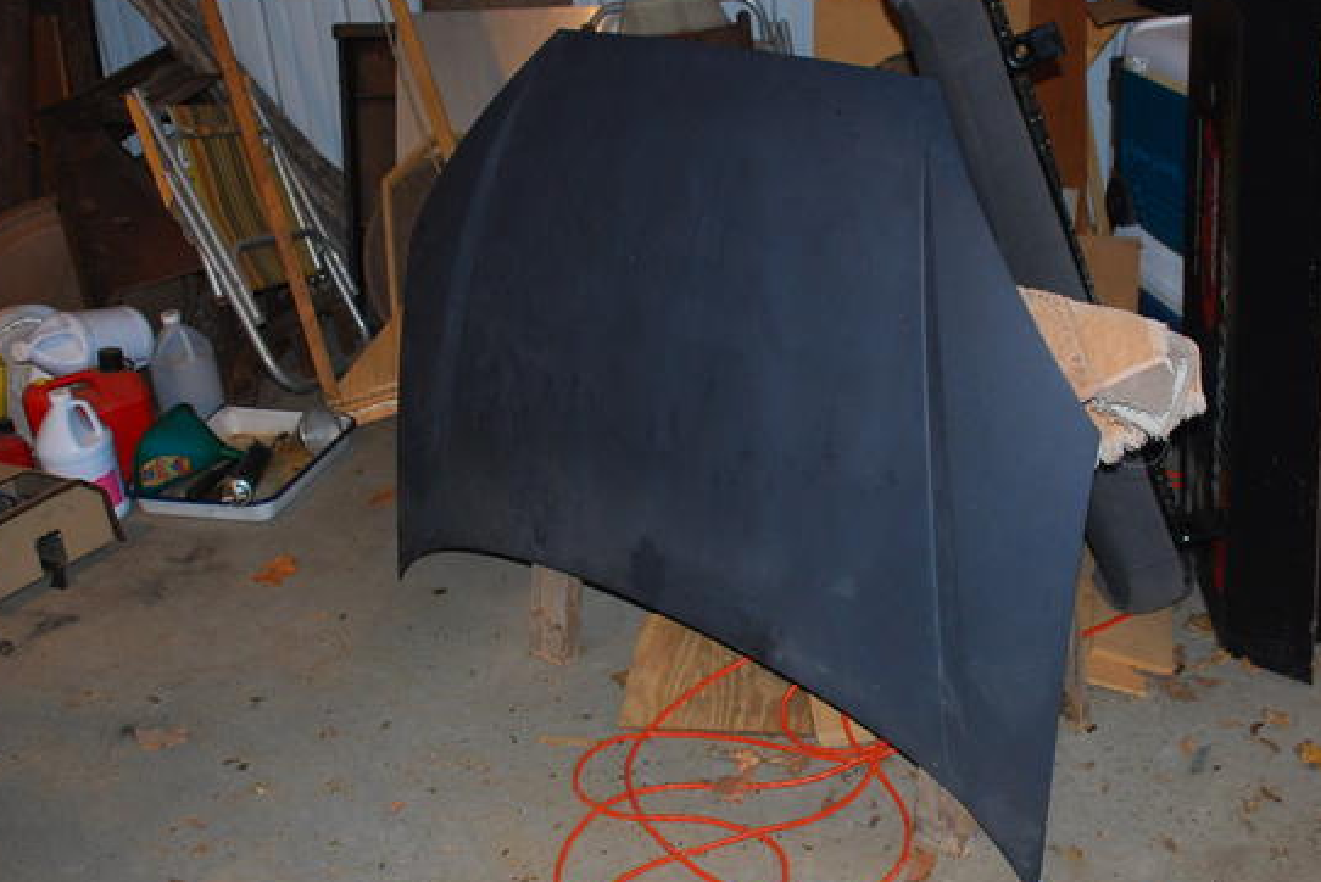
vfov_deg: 34.2
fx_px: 1432
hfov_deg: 49.4
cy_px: 407
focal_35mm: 39
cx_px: 743
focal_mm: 22
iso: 400
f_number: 3.8
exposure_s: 1/60
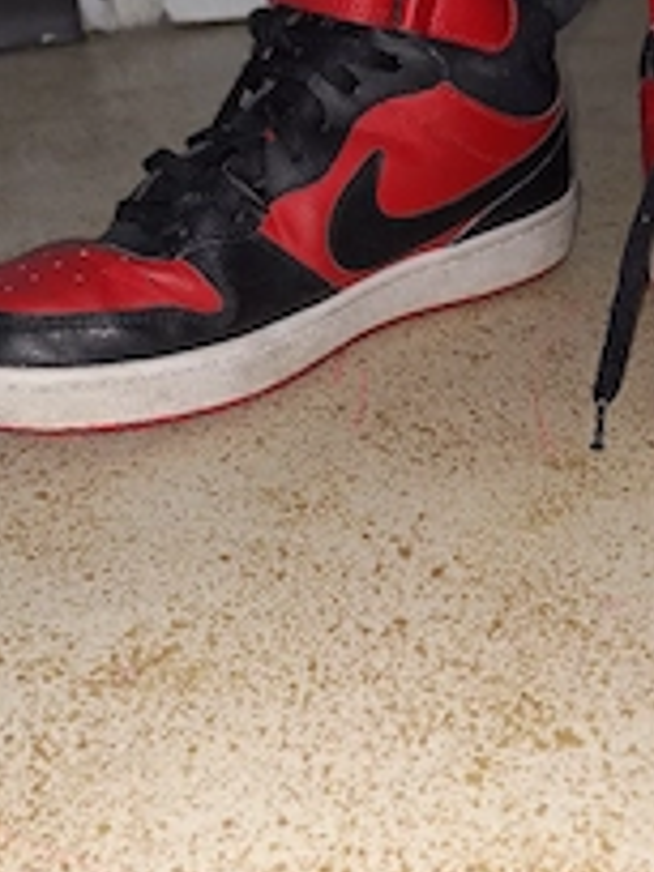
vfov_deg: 42.1
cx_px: 556
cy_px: 457
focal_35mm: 45
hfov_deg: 31.1
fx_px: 1134
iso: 64
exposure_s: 1/50
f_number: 1.8
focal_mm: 5.54
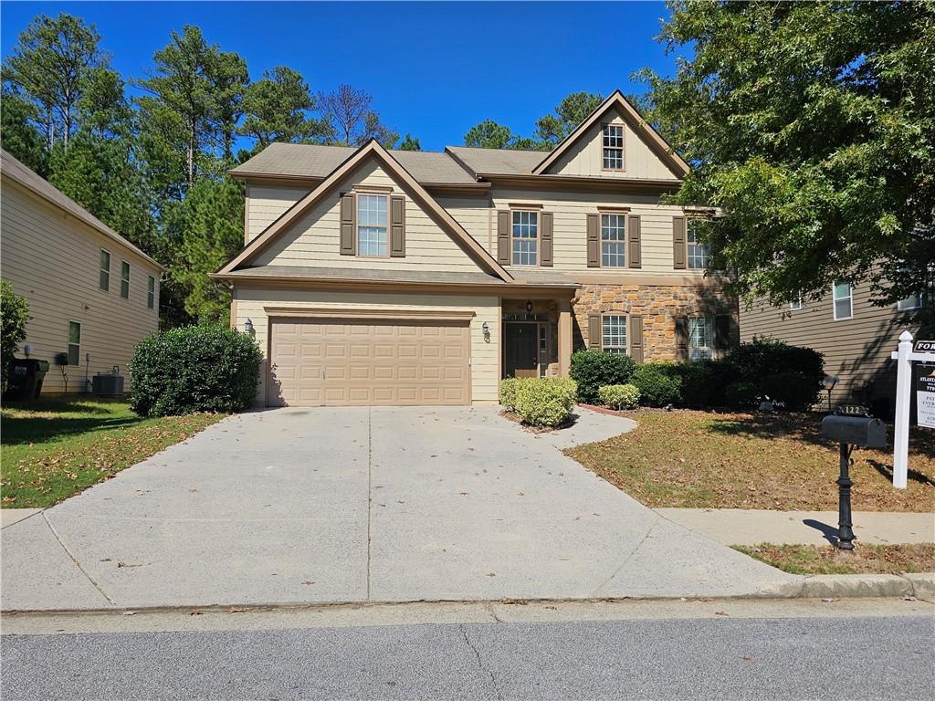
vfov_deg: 58.9
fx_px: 621
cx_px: 468
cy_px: 350
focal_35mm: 23
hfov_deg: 73.9
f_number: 1.7
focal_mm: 6.3
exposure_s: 1/2000
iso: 20
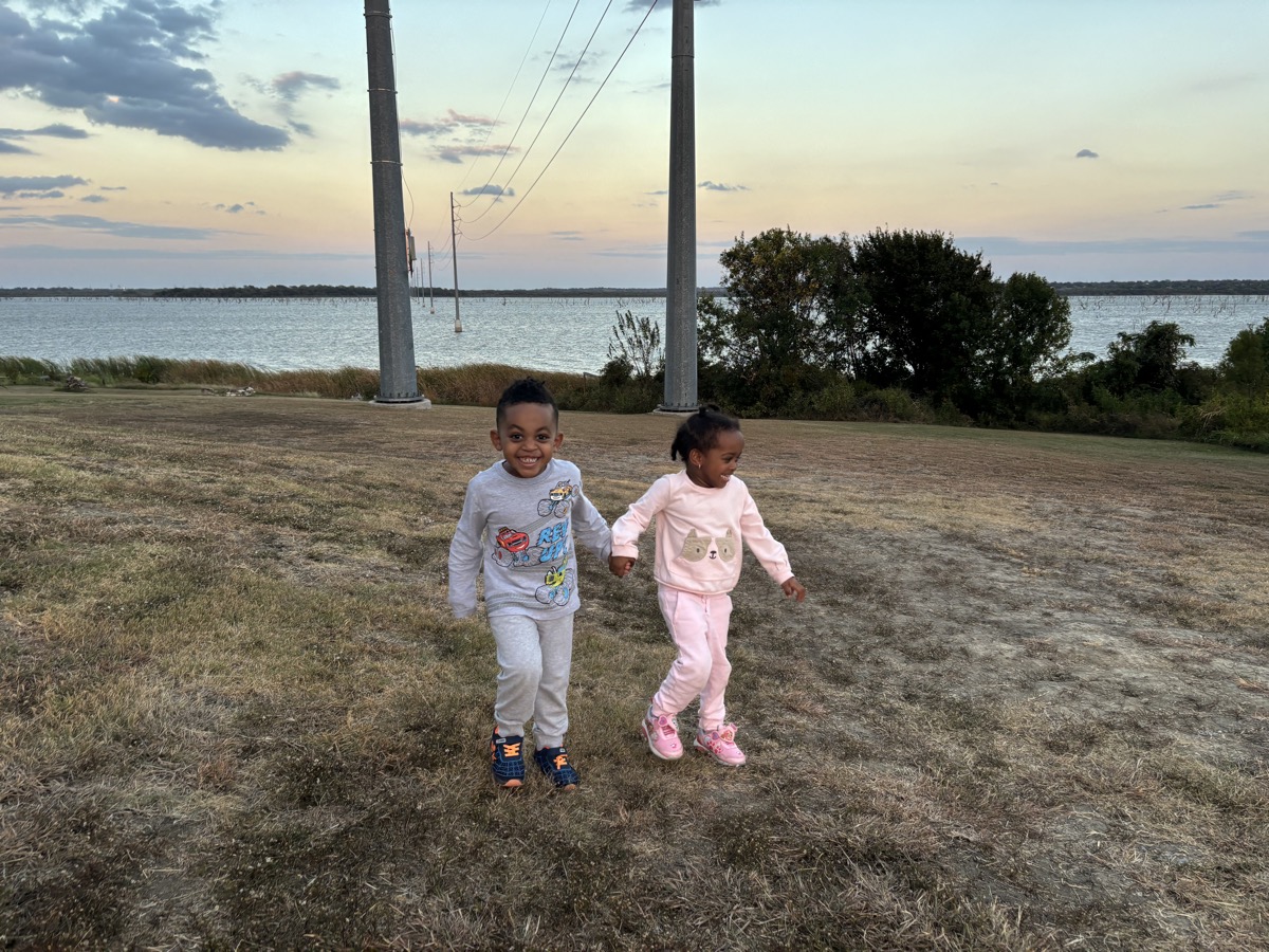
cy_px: 476
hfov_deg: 67.3
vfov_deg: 53.1
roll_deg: -0.7
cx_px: 634
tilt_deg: -16.2
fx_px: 953
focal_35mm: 26
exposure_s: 1/121
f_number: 1.6
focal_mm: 5.96
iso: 50
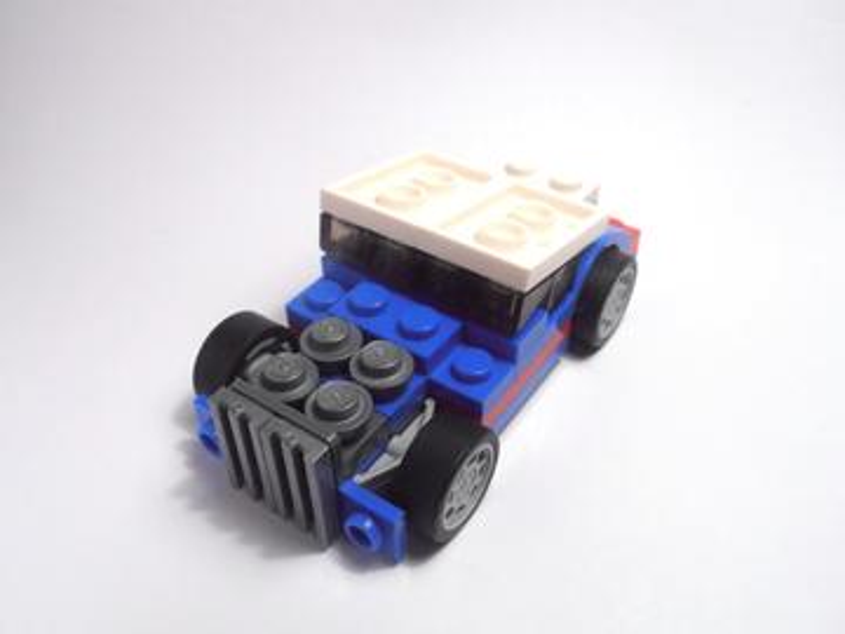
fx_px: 903
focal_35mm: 37
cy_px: 317
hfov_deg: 50.1
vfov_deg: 38.7
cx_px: 422
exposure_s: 1/80
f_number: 3.9
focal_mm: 6.61
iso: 80
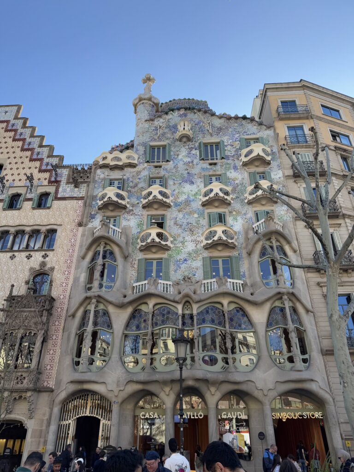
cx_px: 177
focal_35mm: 24
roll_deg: +0.7
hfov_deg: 56.8
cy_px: 236
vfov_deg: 71.6
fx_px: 327
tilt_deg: +31.5
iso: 80
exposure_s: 1/1597
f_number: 1.78
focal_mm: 6.76
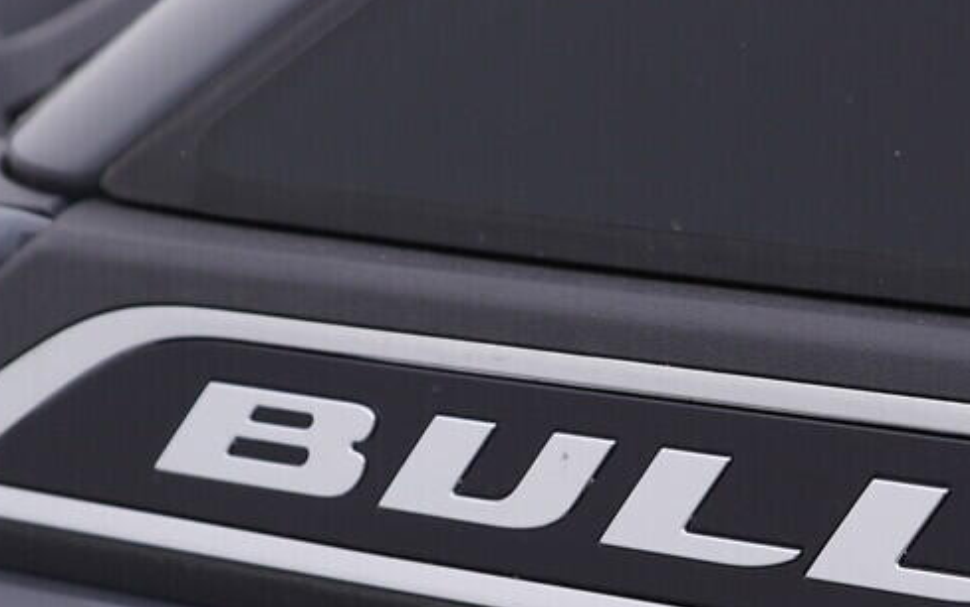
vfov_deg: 12.1
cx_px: 734
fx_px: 2856
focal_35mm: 108
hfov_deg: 19.1
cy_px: 516
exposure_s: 1/80
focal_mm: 24
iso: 125
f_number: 4
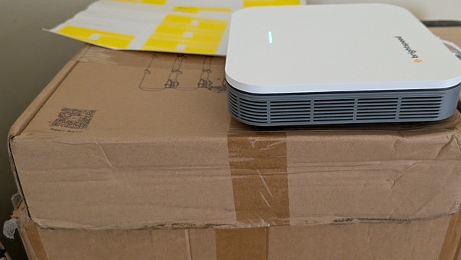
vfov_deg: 36.3
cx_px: 282
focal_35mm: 32
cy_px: 86
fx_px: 391
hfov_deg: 60.4
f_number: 1.7
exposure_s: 1/54.8
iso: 1134
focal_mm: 4.53
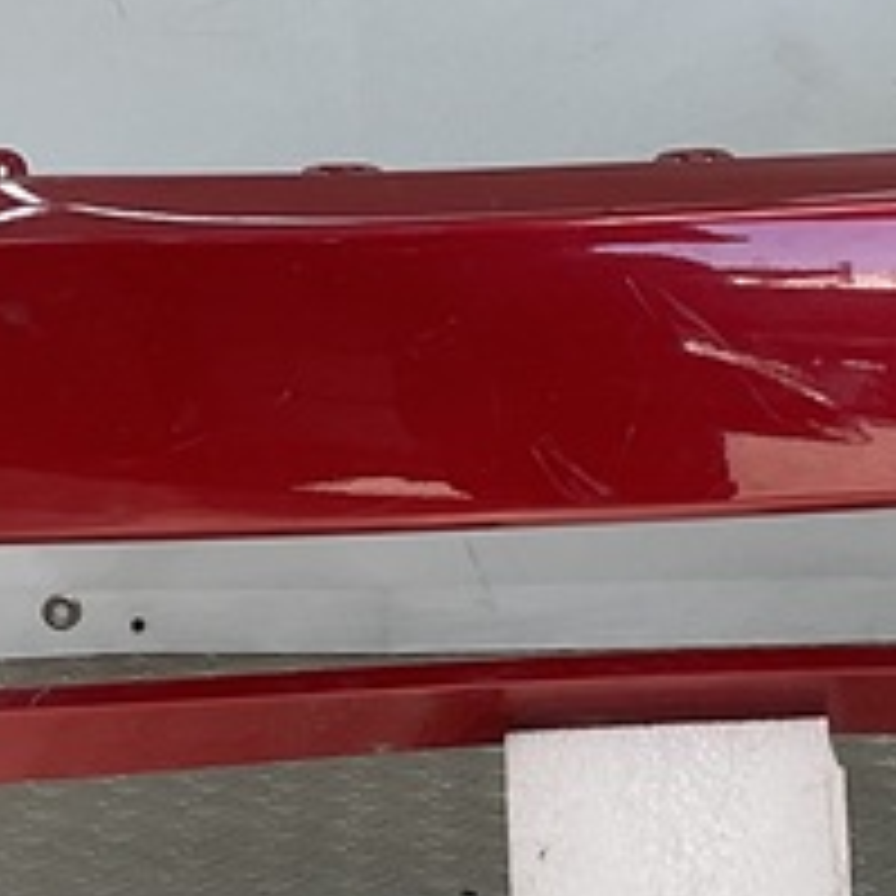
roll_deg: -1.4
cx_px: 527
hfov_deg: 13.4
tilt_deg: -11.7
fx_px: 3807
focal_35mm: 130
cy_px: 333
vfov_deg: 13.4
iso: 16
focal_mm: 3
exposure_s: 1/247
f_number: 1.8
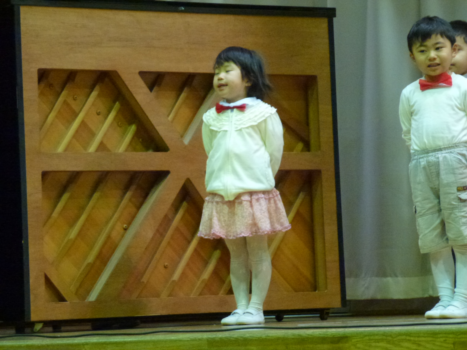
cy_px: 175
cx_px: 234
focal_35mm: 182
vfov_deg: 8.2
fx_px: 2455
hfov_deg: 10.9
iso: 800
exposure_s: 1/15
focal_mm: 32.6
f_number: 5.4
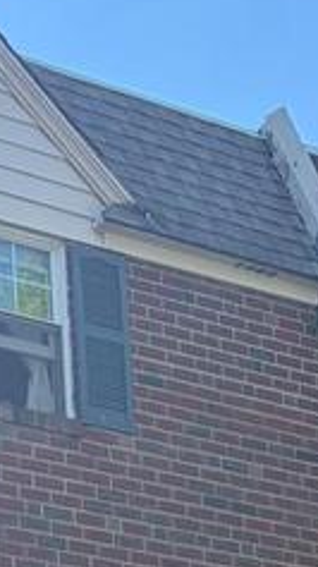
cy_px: 988
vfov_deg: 14.8
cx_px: -246
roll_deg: +0.3
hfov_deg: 9.0
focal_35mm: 129
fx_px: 1937
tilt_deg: +10.5
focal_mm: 5.96
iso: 64
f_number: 1.6
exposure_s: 1/1587
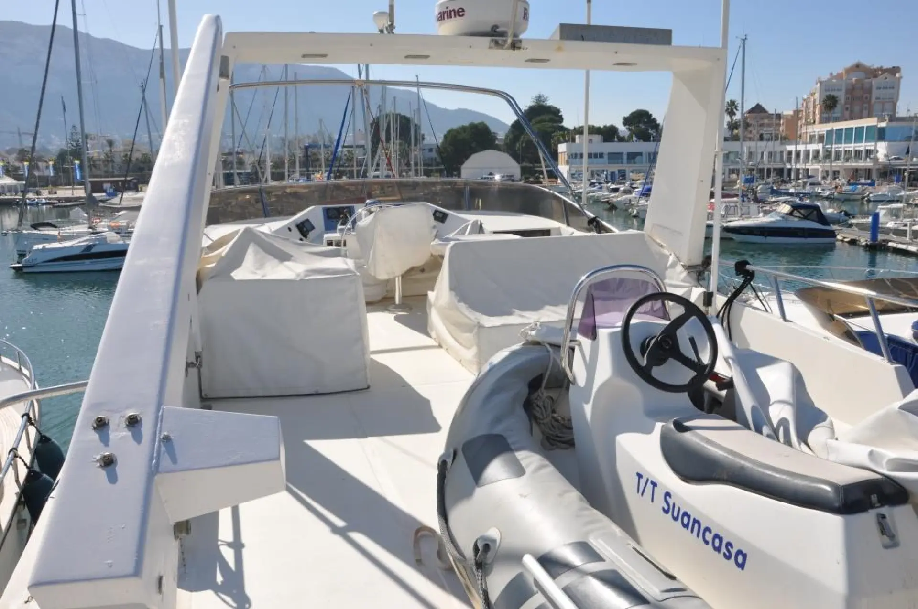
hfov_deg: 59.6
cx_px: 459
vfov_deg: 41.6
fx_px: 802
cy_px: 304
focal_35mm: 32
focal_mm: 21
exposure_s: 1/250
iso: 200
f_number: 16
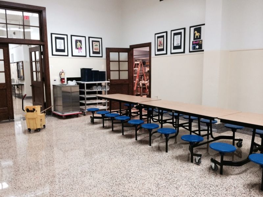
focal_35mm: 30
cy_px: 98
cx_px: 132
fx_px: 228
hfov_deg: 60.0
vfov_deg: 46.8
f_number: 2.2
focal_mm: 4.12
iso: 125
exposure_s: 1/30
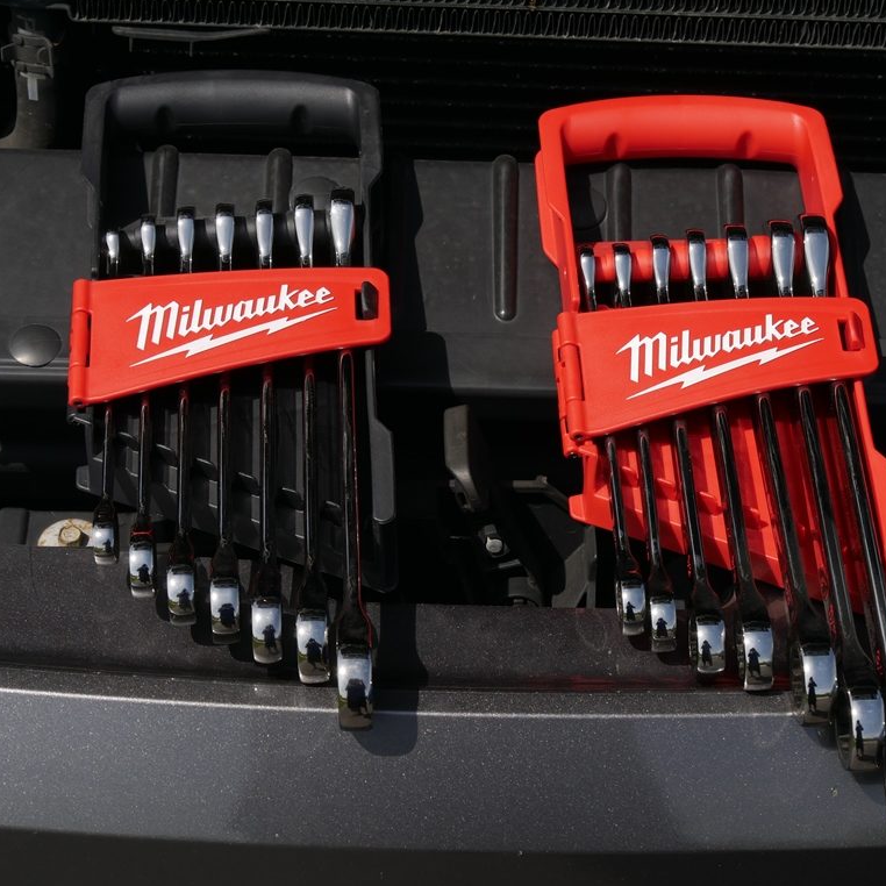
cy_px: 443
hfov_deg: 18.3
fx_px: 2751
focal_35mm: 95
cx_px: 529
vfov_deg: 18.3
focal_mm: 40
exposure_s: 1/500
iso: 200
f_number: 8
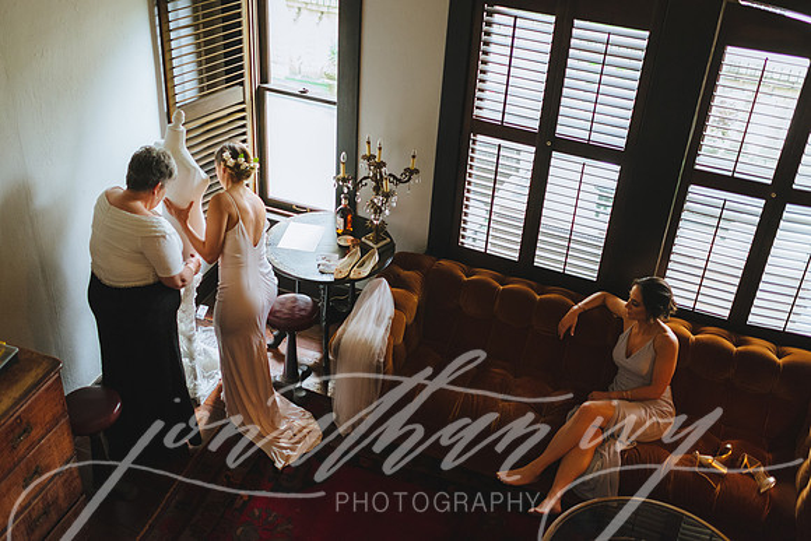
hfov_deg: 49.3
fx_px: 881
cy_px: 239
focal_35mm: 39
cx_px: 358
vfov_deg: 34.1
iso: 1250
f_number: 2
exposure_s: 1/640
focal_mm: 35
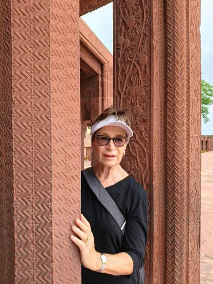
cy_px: 142
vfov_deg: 67.3
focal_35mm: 26
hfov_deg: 53.1
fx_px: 213
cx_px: 106
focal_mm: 4.84
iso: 80
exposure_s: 1/847
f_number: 1.8
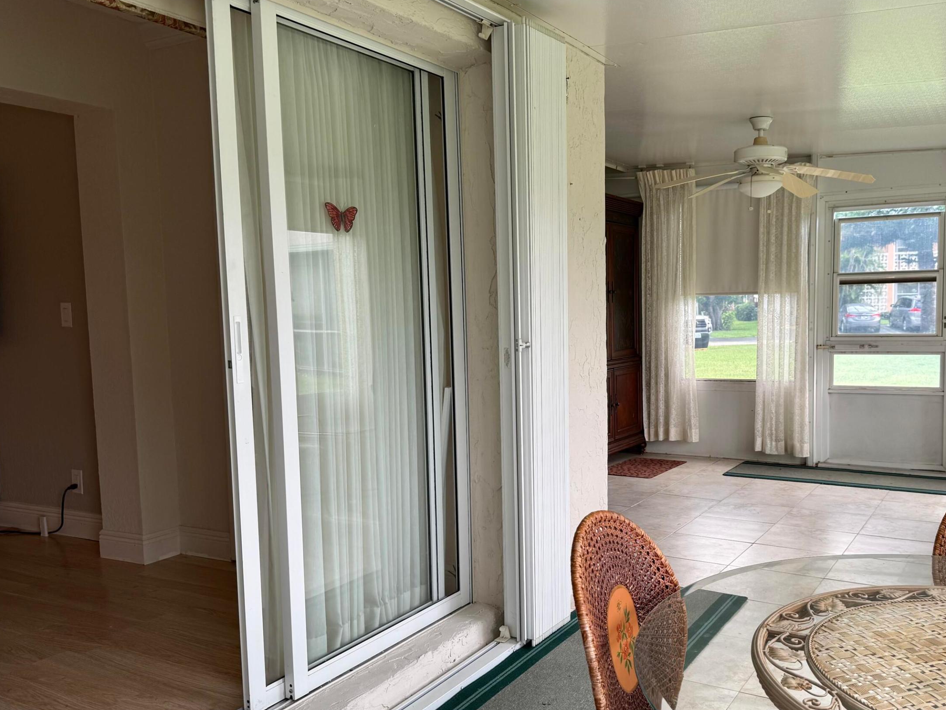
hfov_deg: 56.5
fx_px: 875
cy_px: 390
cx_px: 557
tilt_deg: -5.2
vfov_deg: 44.1
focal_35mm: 32
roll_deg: +1.0
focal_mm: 6.76
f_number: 1.78
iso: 64
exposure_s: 1/121
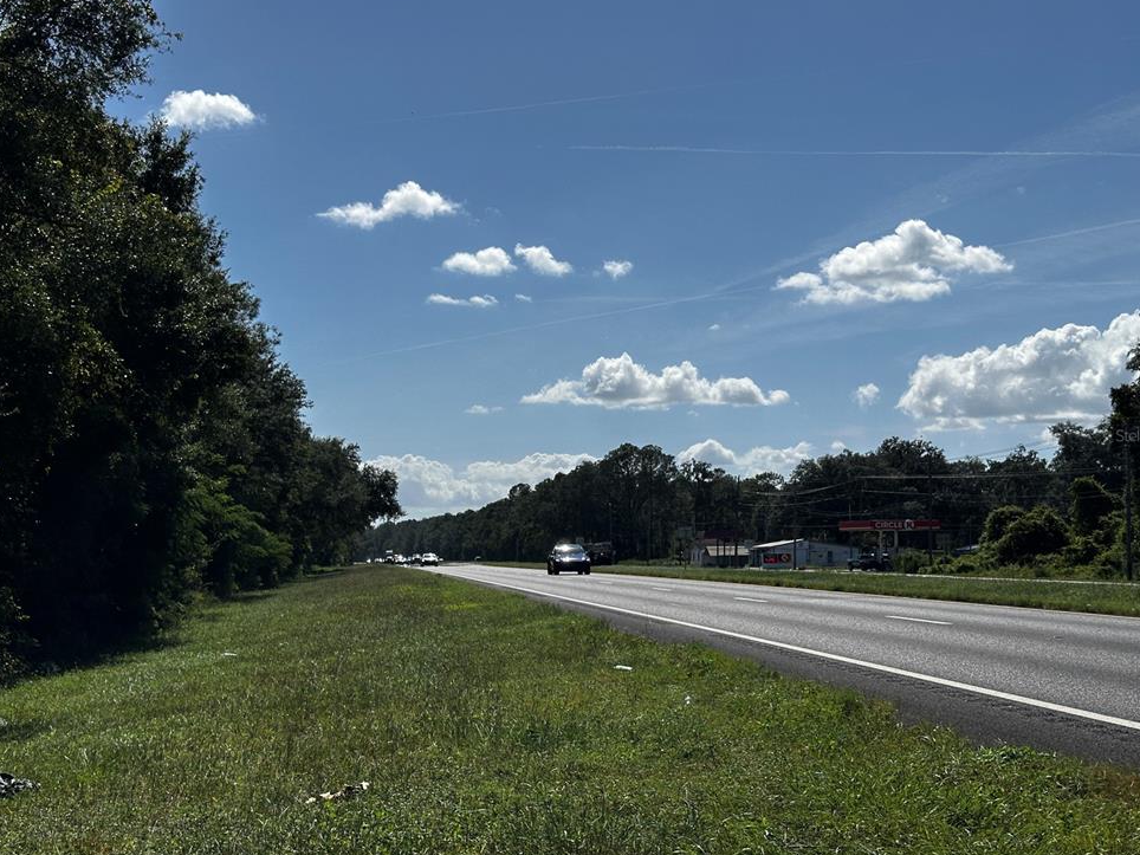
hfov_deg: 37.5
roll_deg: -0.2
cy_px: 435
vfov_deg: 28.6
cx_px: 582
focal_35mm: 51
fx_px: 1680
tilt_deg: +4.8
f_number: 1.78
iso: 64
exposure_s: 1/9804
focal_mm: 6.86
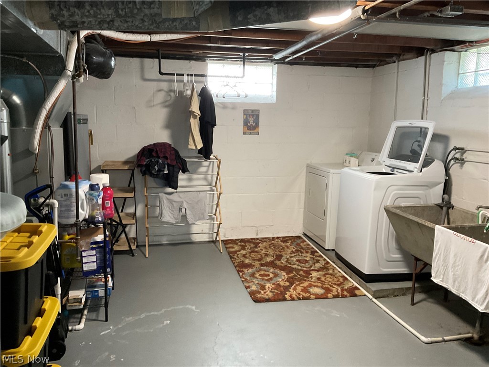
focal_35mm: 29
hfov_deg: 61.7
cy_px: 184
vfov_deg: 48.2
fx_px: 410
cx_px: 244
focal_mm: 3
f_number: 1.8
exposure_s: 1/60
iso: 250
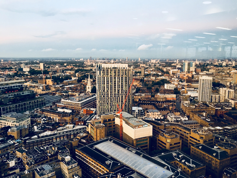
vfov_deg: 48.2
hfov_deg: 61.7
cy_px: 89
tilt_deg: -9.4
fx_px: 199
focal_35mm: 29
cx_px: 118
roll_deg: -0.3
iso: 50
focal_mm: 4.15
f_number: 2.2
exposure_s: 1/33
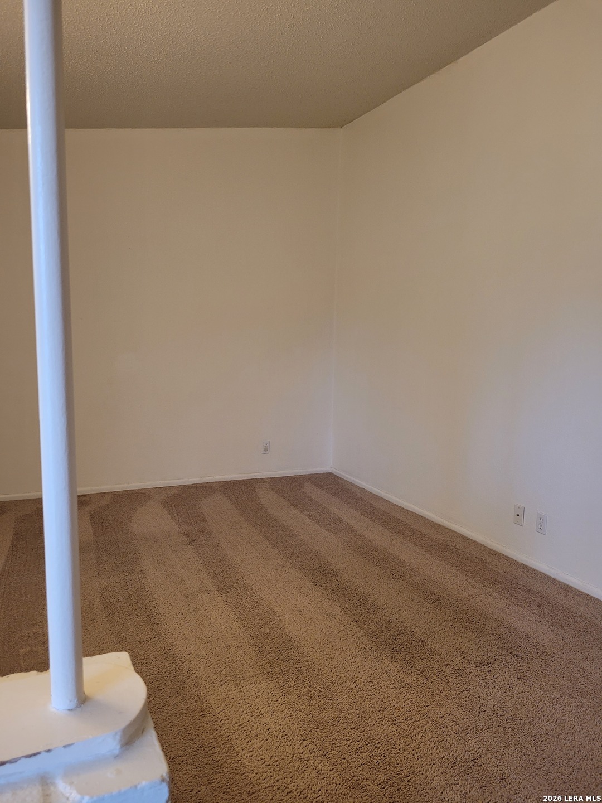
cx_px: 301
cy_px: 402
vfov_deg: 67.3
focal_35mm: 26
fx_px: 603
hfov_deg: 53.1
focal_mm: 5.4
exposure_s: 1/40
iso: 160
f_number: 1.8
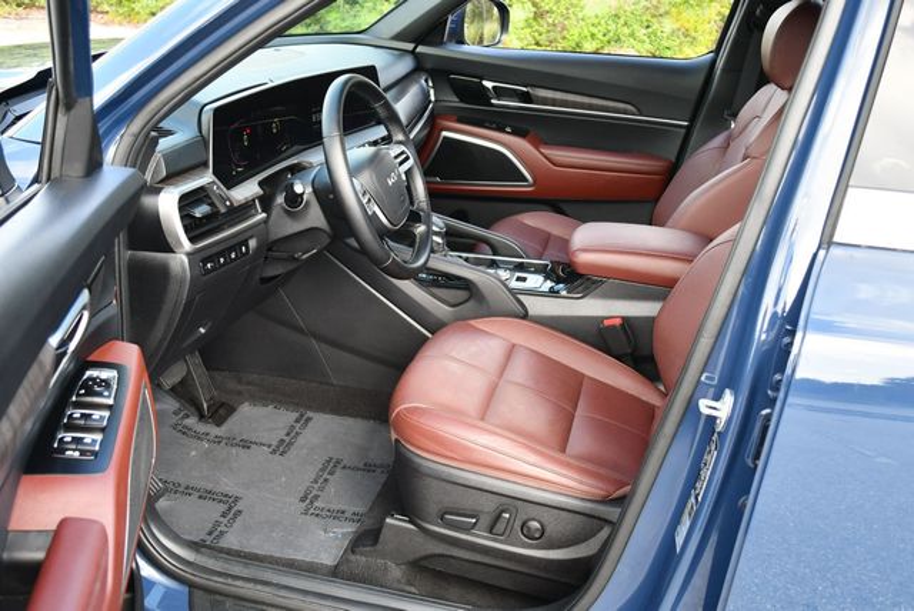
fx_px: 915
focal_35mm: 36
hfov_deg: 53.1
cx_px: 457
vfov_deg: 36.9
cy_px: 306
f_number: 3.5
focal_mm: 18
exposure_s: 1/250
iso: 450
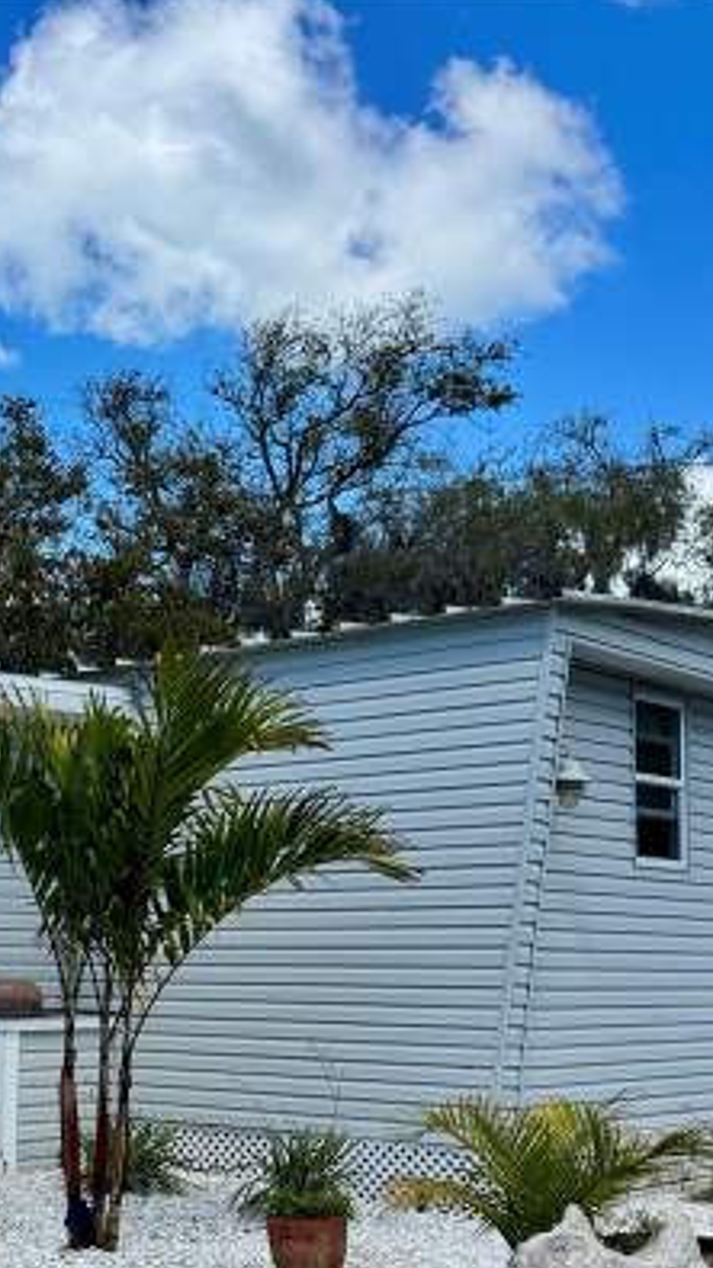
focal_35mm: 53
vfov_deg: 38.2
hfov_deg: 21.6
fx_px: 1782
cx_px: -42
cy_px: 947
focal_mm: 6.76
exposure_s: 1/4049
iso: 80
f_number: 1.78
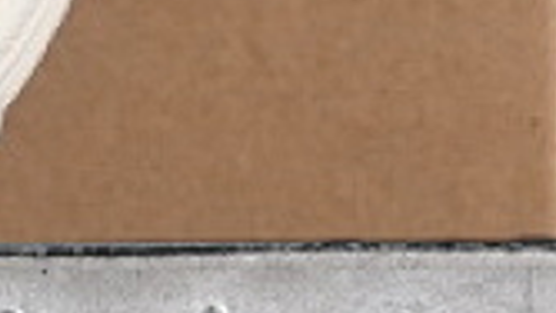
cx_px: -762
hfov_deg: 4.2
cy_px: -506
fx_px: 7476
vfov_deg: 2.4
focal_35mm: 507
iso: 160
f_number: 8
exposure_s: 1/80
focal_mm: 50
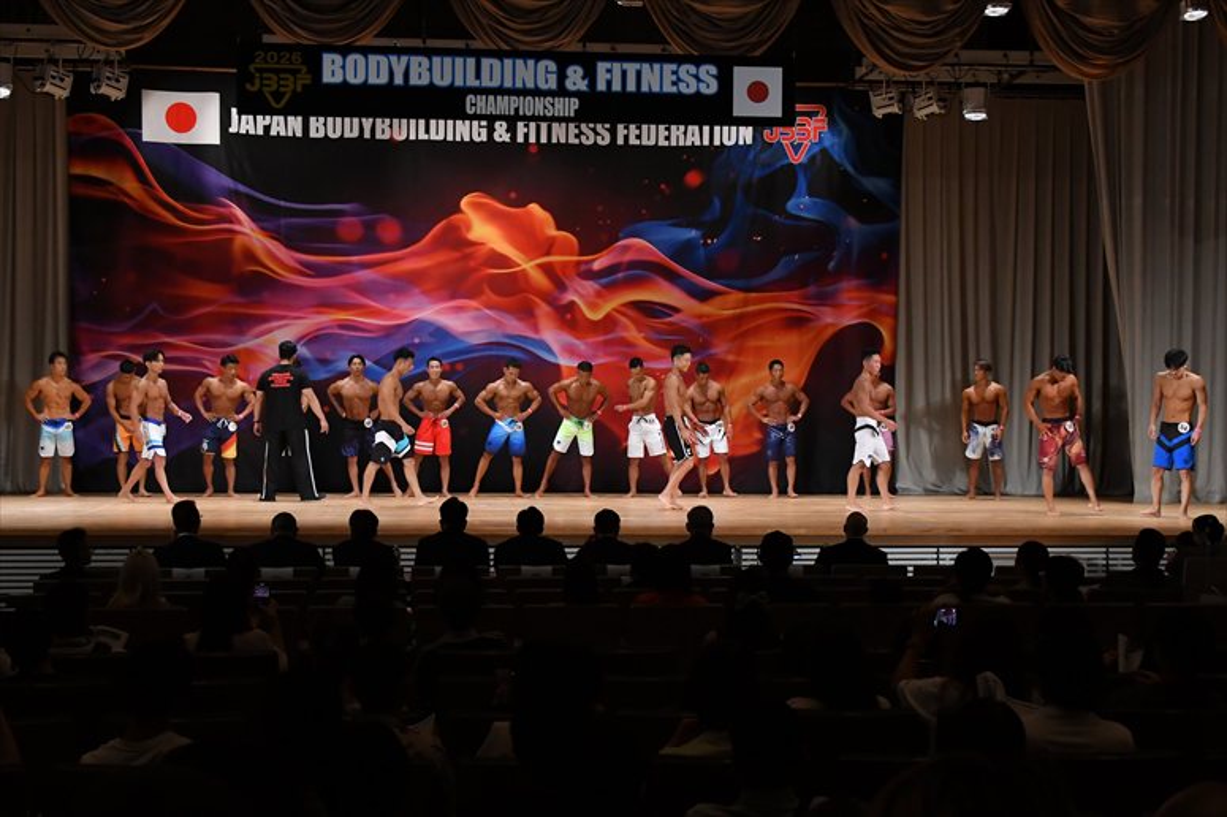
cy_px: 408
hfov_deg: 33.4
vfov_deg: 22.6
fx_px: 2044
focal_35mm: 60
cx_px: 614
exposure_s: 1/400
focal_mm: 40
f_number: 5.6
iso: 3200
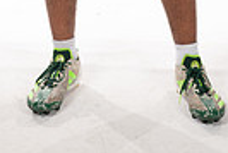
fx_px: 1179
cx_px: 118
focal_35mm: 186
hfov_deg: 11.0
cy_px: -229
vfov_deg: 6.9
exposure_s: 1/400
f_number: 8
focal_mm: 55
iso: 640
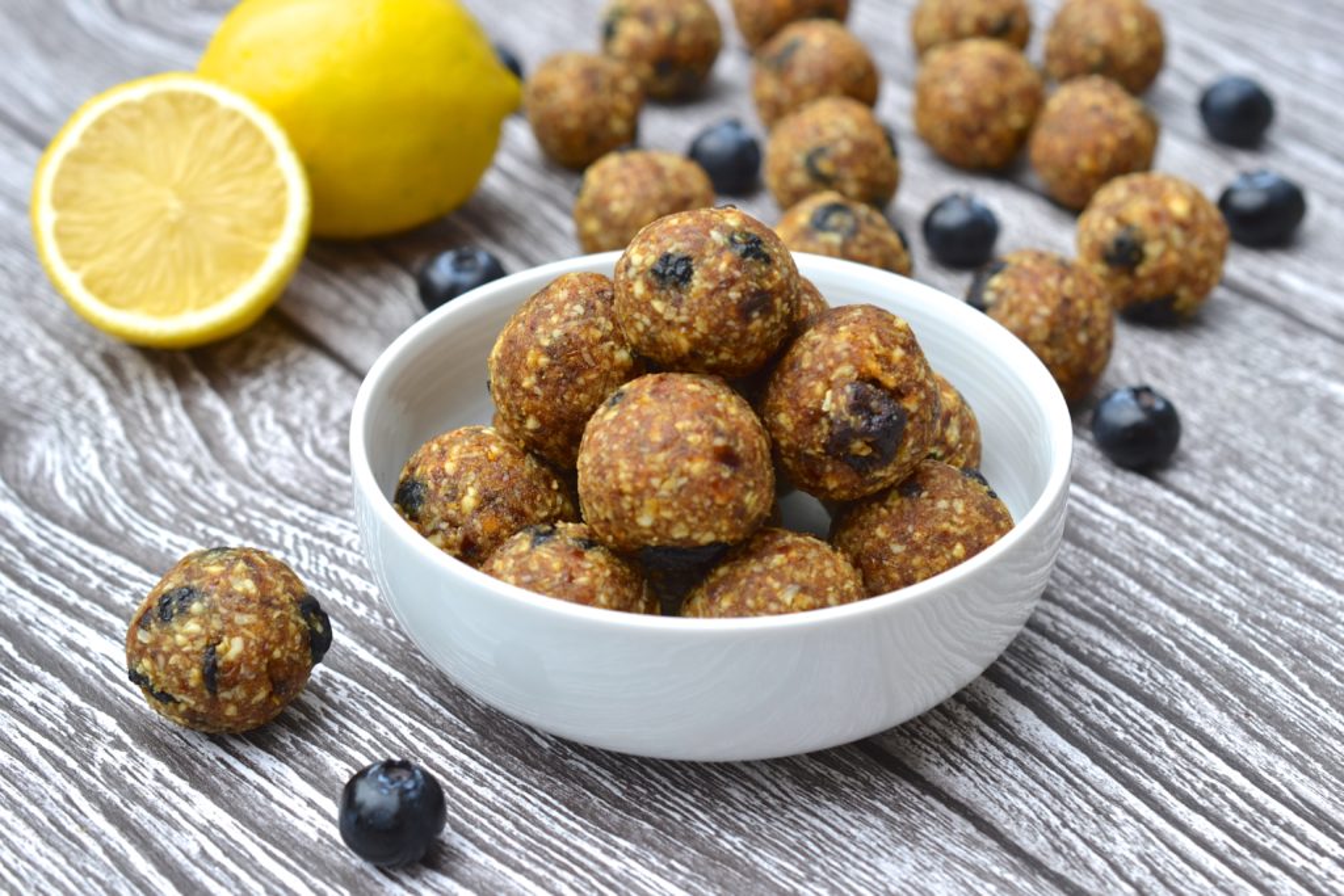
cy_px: 448
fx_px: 2240
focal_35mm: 60
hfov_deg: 33.4
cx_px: 672
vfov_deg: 22.6
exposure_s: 1/160
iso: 100
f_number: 6.3
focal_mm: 40
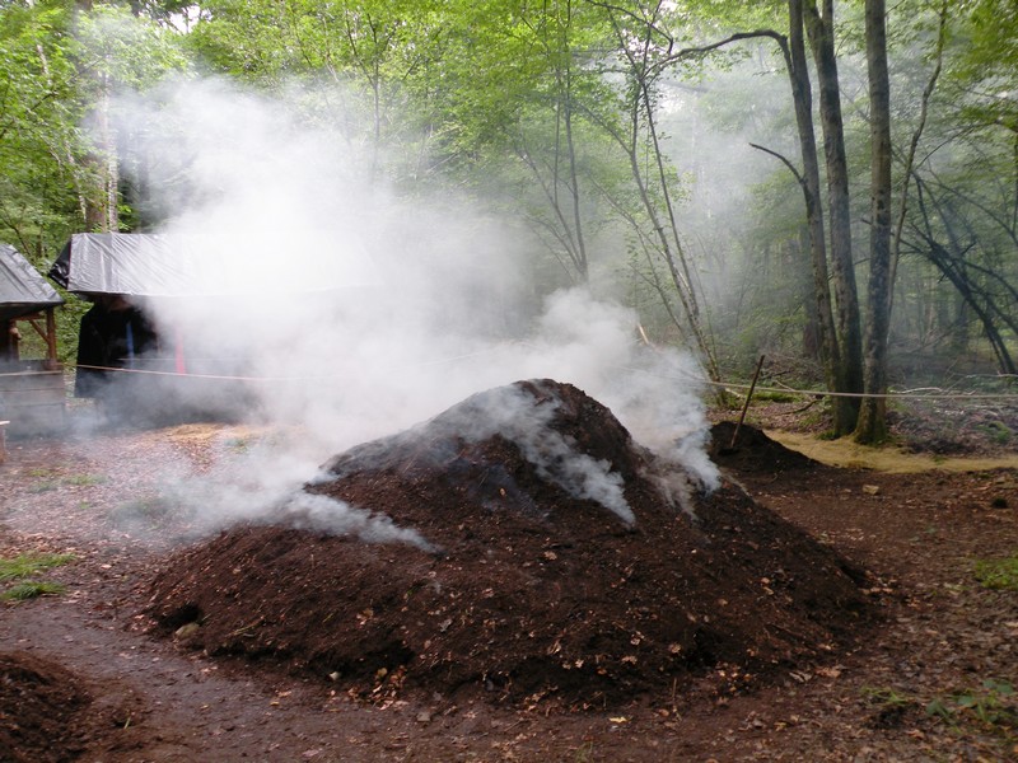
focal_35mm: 33
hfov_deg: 55.4
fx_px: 970
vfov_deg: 42.9
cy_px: 382
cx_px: 509
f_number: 3.2
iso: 64
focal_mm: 5.8
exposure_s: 1/39
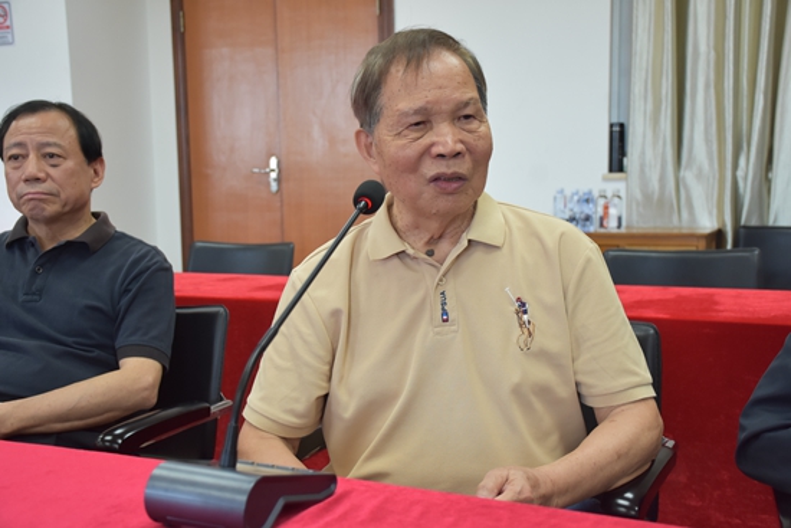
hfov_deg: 43.6
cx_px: 396
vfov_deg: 29.9
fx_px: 989
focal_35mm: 45
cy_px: 264
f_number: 4.5
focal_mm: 30
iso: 1000
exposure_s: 1/80
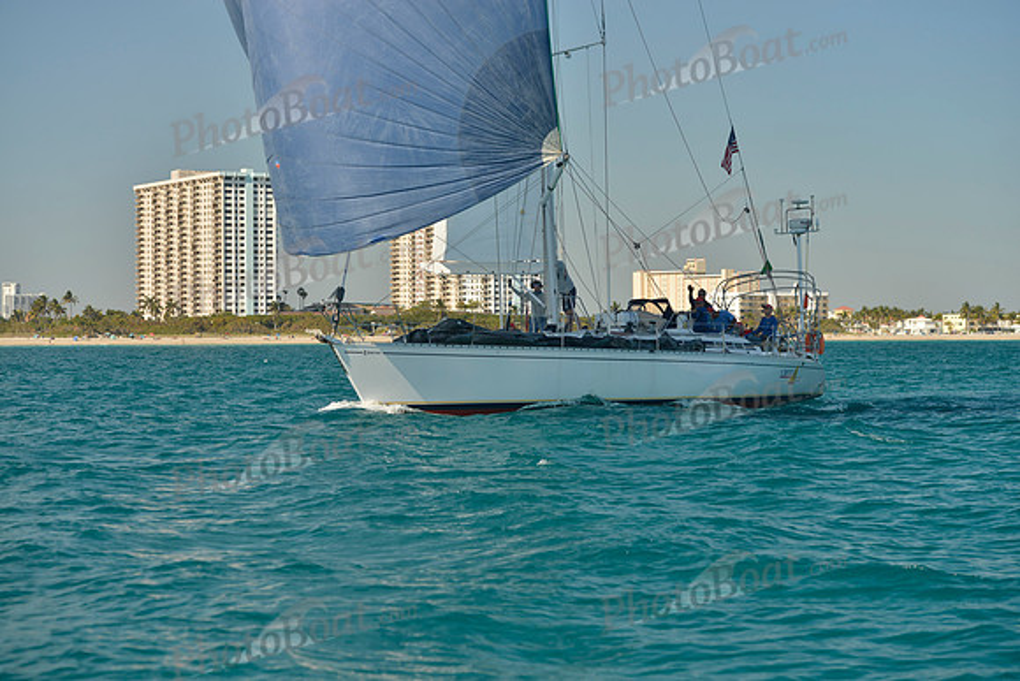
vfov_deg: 16.7
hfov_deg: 24.8
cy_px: 340
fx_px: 2324
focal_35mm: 82
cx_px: 510
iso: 200
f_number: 5.6
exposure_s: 1/800
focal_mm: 82
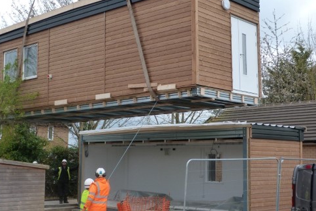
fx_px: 483
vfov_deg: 24.6
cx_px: 158
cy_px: 96
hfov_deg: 36.2
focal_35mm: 55
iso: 125
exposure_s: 1/250
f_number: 4
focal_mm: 7.3
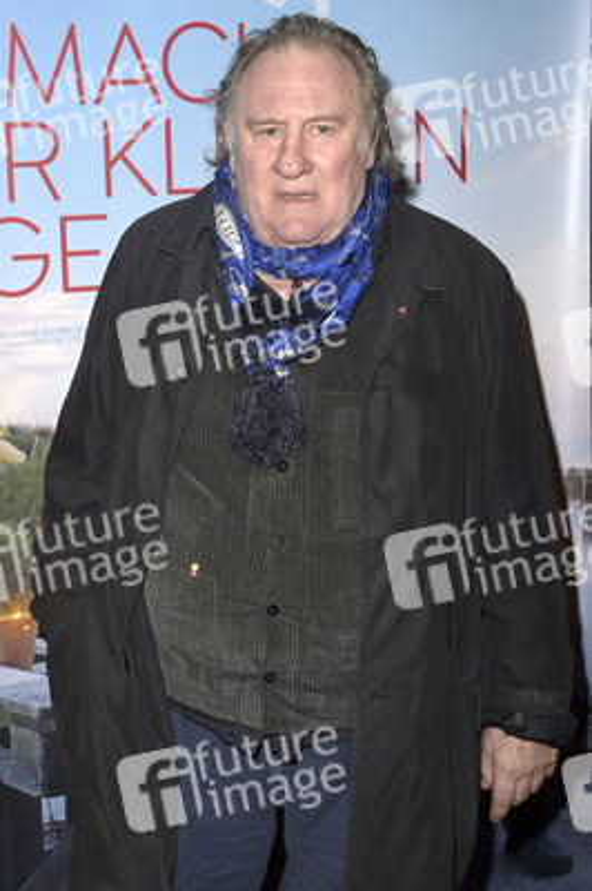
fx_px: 1186
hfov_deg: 28.0
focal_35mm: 48
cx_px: 296
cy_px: 446
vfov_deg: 41.1
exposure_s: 1/250
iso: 640
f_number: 5.6
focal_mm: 48
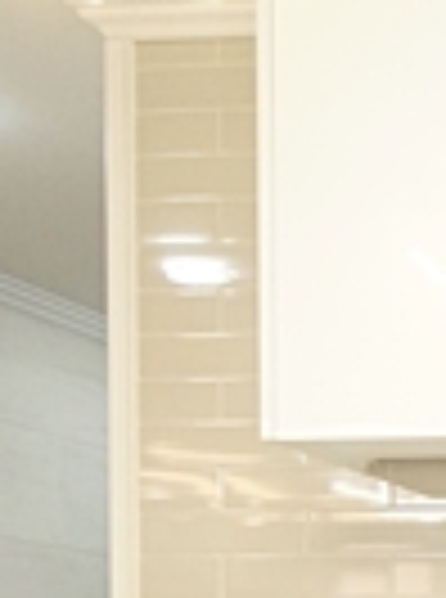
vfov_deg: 21.2
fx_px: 1502
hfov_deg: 13.9
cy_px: 697
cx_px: 937
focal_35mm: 87
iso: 800
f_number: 5.6
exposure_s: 1/50
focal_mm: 10
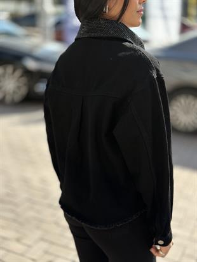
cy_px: 131
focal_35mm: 48
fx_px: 364
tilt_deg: -14.9
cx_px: 98
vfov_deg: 39.6
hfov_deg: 30.3
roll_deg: +0.4
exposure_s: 1/1041
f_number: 1.78
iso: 80
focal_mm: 6.86
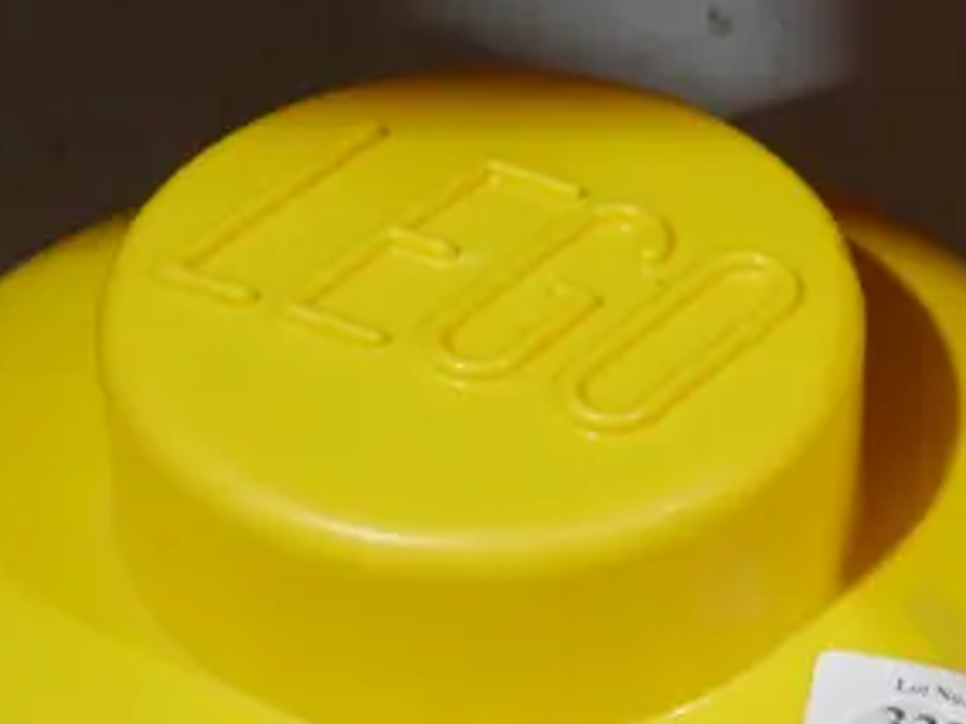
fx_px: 3628
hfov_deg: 14.2
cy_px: 372
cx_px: 1446
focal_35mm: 130
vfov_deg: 11.4
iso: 400
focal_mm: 18
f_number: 4
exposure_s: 1/60
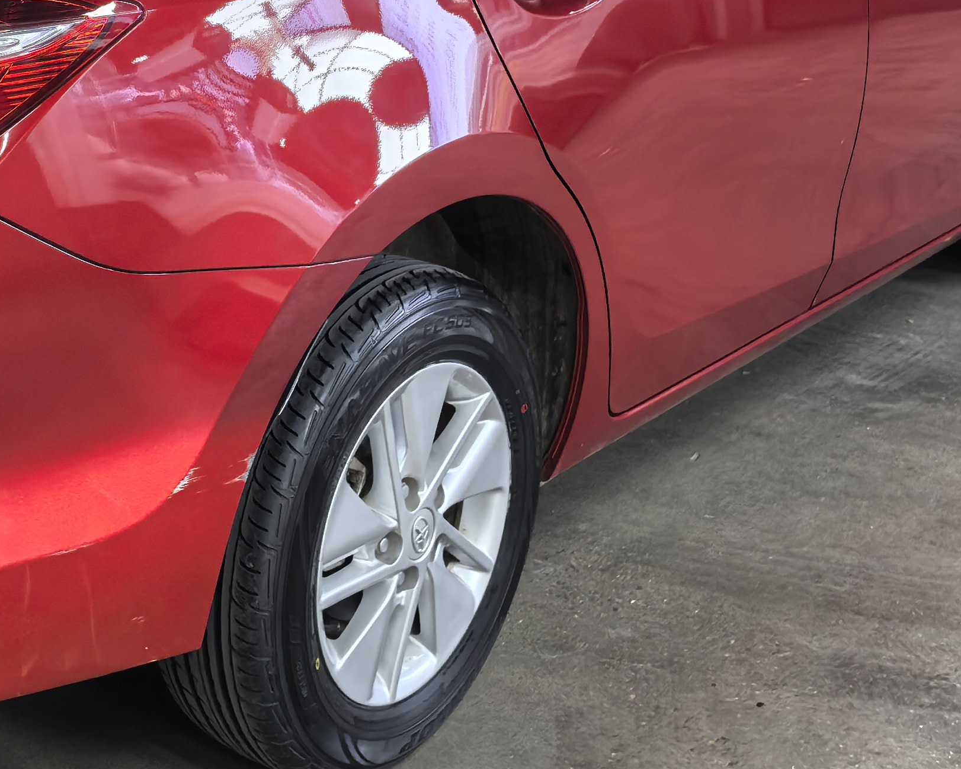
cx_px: 71
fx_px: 1848
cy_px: 106
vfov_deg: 23.0
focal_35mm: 65
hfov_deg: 27.9
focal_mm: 6.35
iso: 200
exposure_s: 1/100
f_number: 2
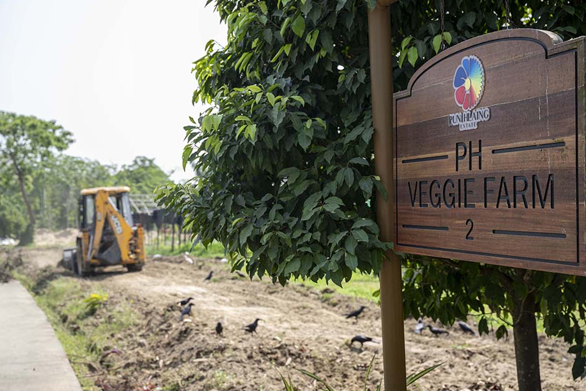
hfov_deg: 43.6
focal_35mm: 45
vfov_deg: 29.9
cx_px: 299
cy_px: 194
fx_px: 732
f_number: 4.5
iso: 220
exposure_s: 1/500
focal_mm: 44
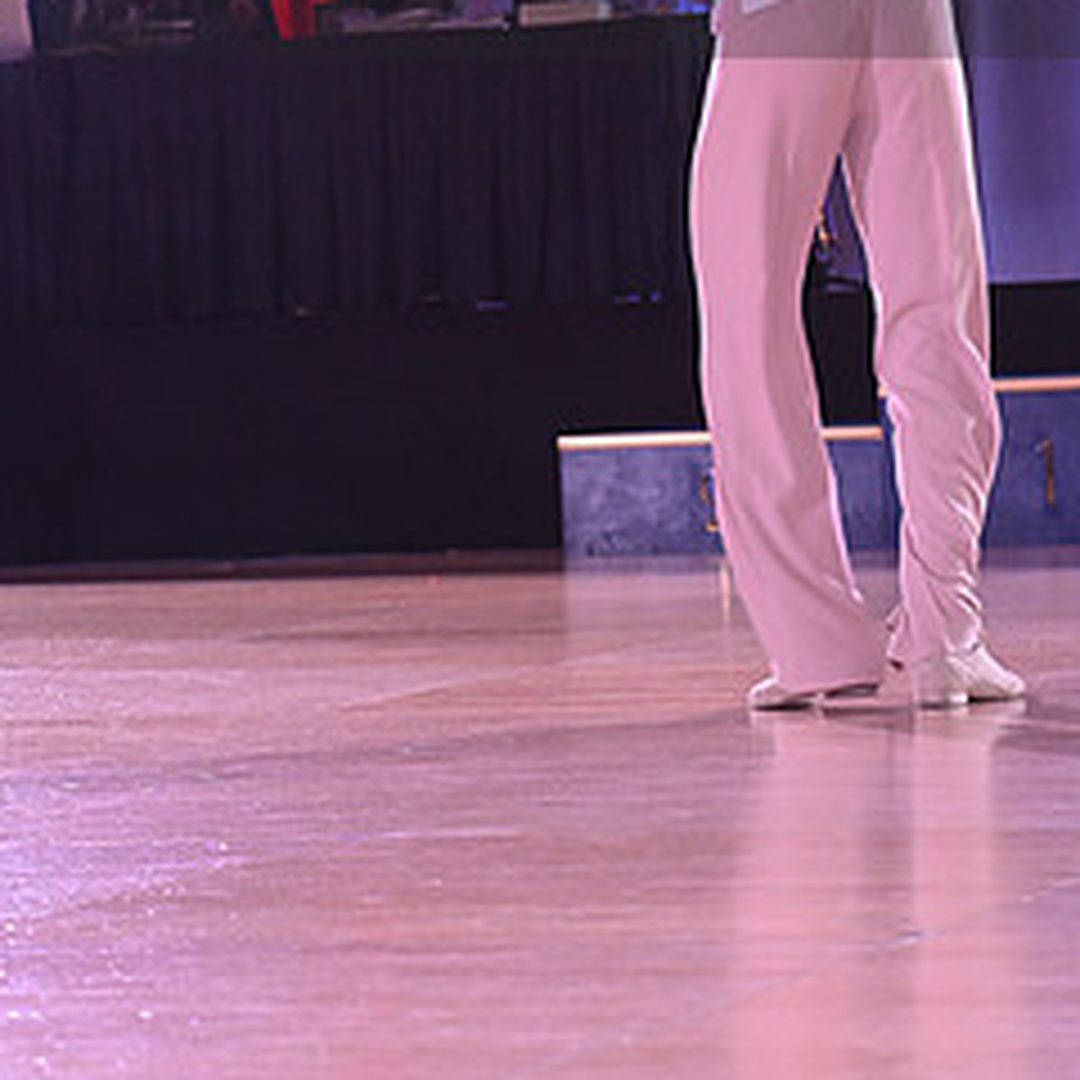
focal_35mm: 160
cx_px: 664
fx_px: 5648
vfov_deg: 10.8
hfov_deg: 10.9
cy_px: -90
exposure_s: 1/200
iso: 1600
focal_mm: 78
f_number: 4.5
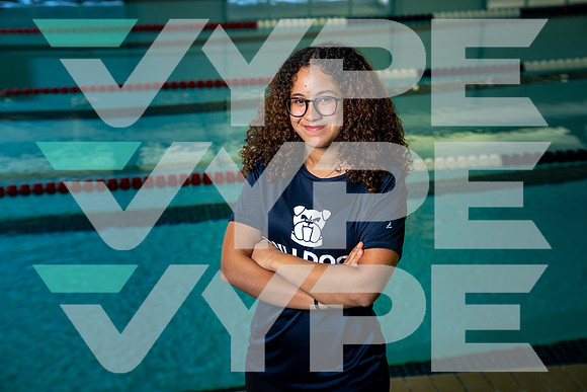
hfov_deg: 31.0
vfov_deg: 20.9
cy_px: 196
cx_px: 294
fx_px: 1060
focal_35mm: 65
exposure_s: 1/250
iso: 200
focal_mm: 65
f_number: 4.5
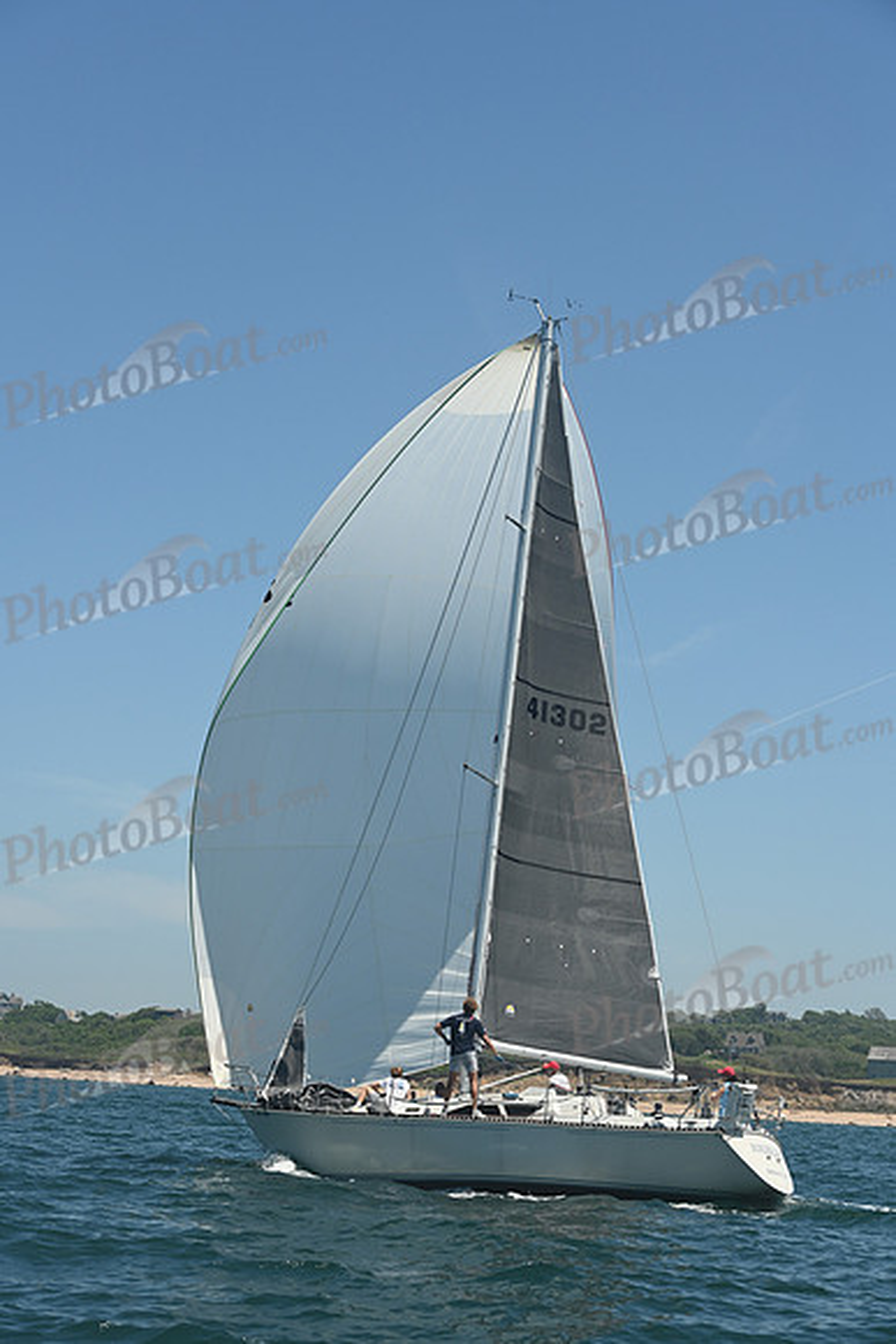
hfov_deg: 19.5
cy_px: 672
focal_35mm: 70
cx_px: 448
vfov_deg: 28.8
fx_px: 2612
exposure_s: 1/1000
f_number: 8
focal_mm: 70
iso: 320
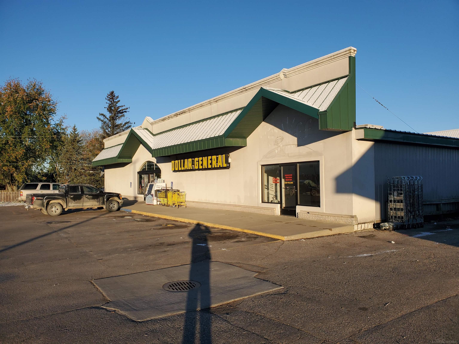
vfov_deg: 53.1
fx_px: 345
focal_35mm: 26
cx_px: 230
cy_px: 172
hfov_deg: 67.3
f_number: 2.4
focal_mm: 4.3
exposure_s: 1/1392
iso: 50
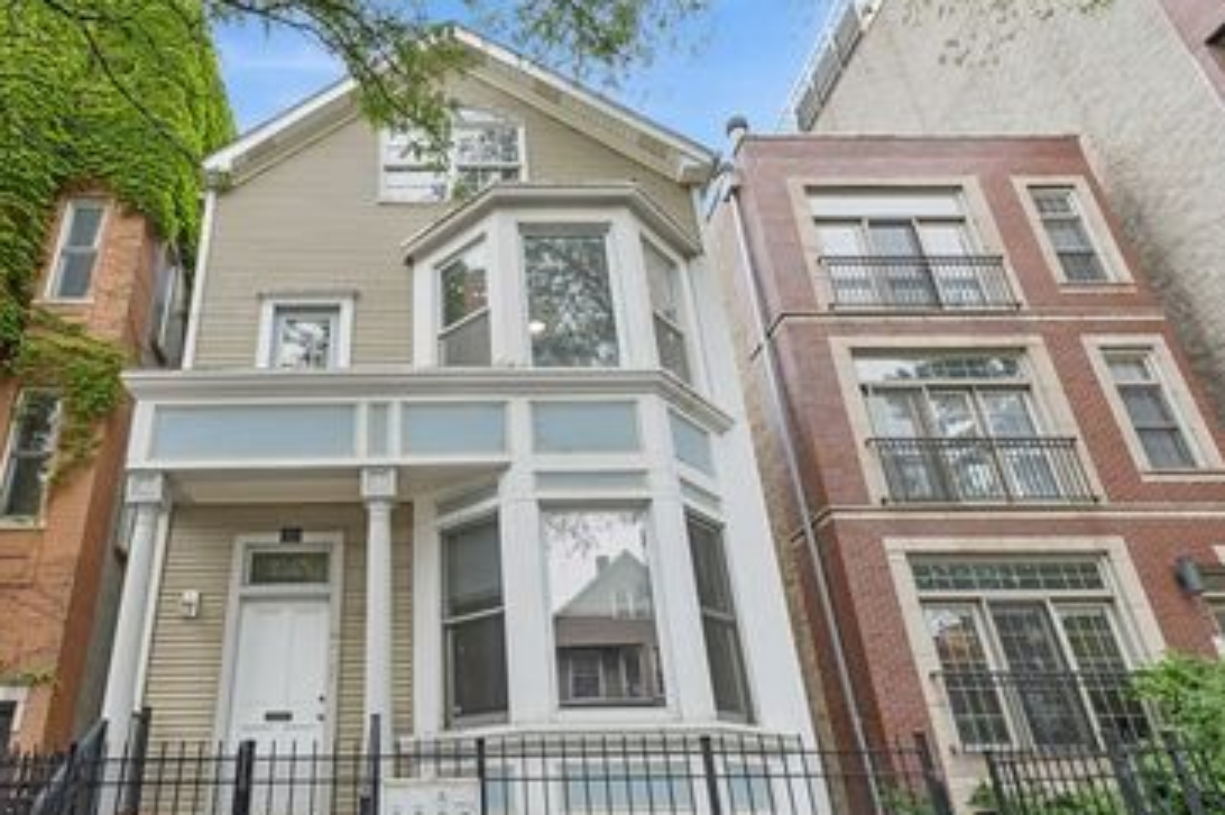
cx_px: 444
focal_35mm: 22
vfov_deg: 57.0
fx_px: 748
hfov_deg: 76.9
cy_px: 453
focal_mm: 16
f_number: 8
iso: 320
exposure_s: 1/125
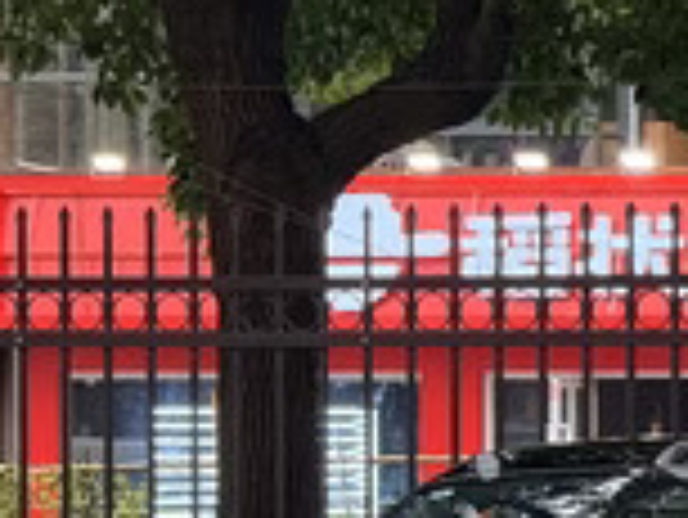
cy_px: 662
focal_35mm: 452
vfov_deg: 3.3
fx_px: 8991
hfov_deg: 4.4
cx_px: 1102
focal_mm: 15.66
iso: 50
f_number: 2.8
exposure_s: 1/113
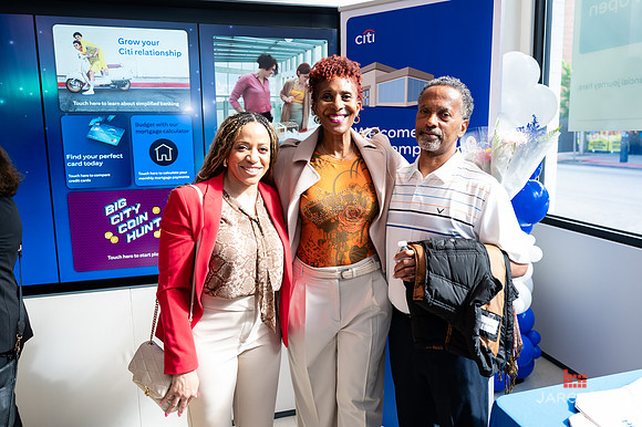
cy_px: 202
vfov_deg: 46.5
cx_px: 338
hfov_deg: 65.7
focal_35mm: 28
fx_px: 497
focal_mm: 26
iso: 400
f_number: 3.2
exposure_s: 1/200
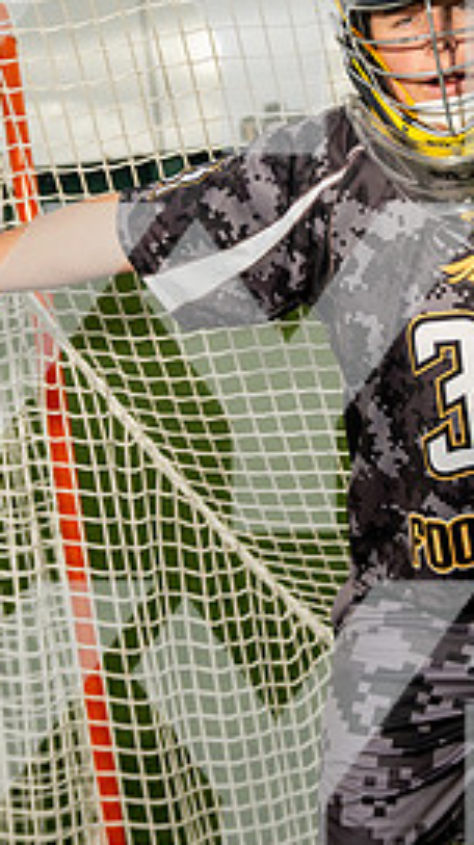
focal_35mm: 92
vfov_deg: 23.2
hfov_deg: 13.0
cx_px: 415
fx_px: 2060
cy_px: 369
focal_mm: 41
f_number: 3.5
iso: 200
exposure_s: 1/250
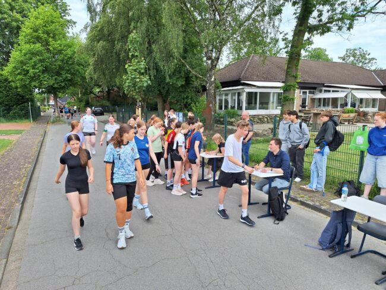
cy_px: 145
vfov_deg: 58.9
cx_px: 193
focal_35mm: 23
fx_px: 257
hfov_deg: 73.9
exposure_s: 1/1307
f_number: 1.8
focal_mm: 5.54
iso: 40
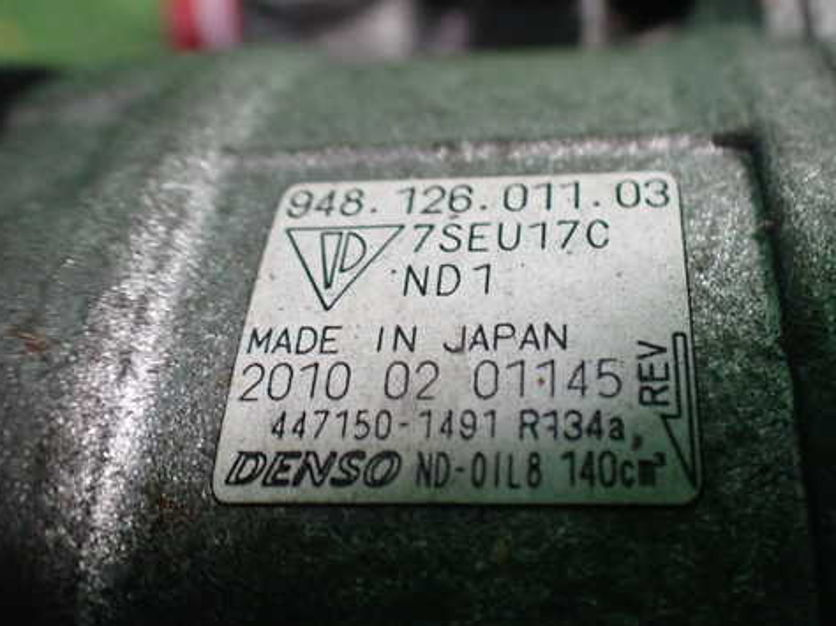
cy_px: 326
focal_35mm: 38
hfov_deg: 48.8
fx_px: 917
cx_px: 490
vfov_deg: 37.7
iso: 800
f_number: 2.3
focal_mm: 5.4
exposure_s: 1/60
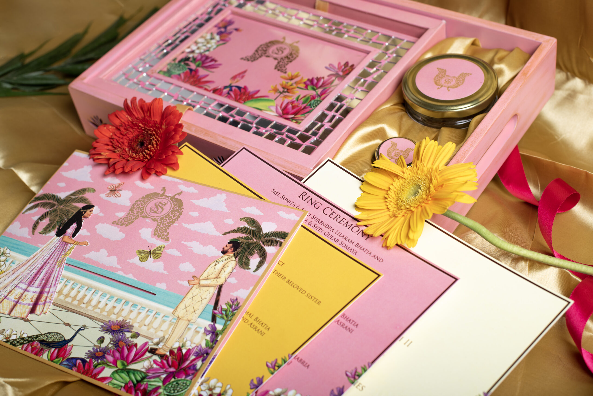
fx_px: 824
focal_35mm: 50
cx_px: 296
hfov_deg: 39.6
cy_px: 198
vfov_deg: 27.0
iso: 100
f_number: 6.3
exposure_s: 1/200
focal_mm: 50
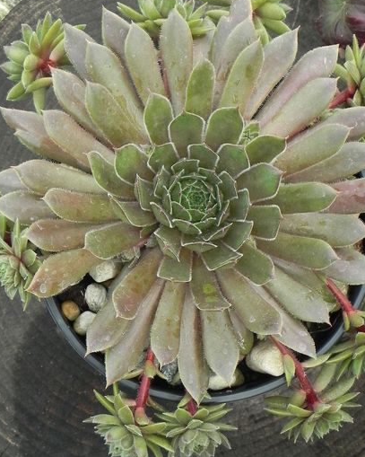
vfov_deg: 16.7
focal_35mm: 115
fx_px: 1553
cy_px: 216
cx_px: 175
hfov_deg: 13.4
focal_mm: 13.4
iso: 160
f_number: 4.5
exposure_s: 1/160
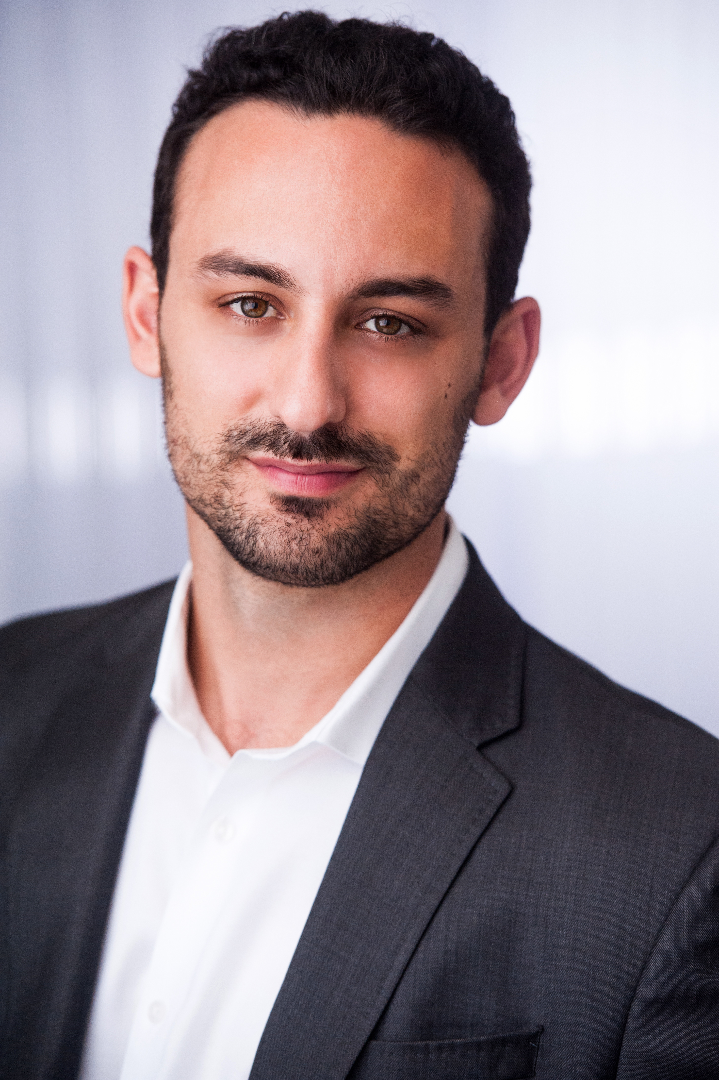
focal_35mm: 145
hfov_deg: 9.5
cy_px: 540
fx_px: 4349
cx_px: 360
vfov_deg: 14.2
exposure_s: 1/320
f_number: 4
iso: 1600
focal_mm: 145
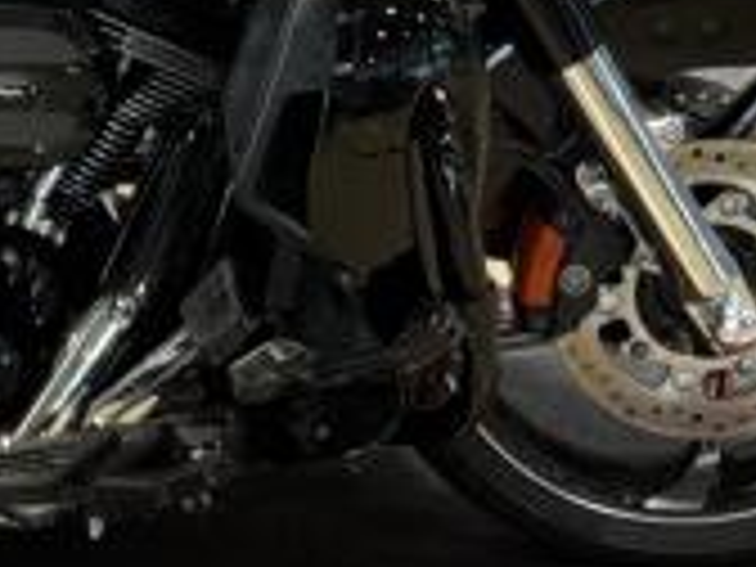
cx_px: -342
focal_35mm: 133
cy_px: -441
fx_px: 2905
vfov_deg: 10.5
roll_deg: +0.7
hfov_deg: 14.0
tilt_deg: -11.2
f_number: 1.8
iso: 50
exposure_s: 1/60
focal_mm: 3
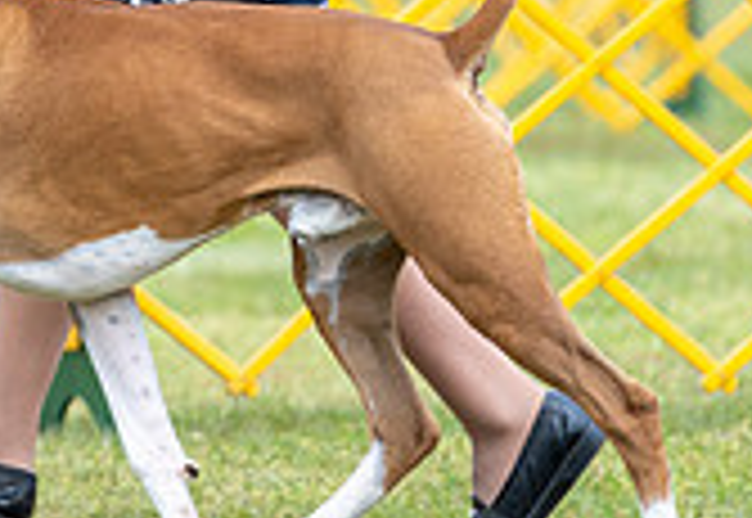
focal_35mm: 768
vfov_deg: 1.8
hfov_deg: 2.7
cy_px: -150
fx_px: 16206
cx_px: -120
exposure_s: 1/1000
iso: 400
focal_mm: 200
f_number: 4.5
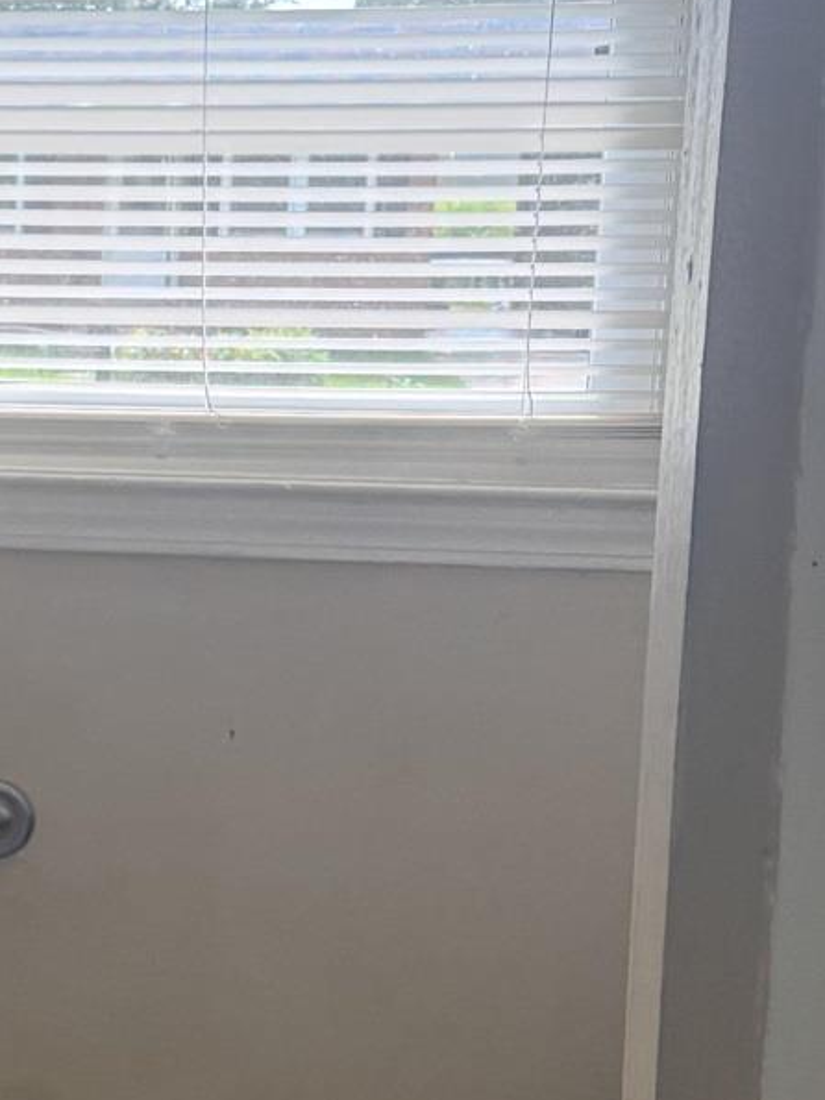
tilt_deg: -5.7
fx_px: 2956
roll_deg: -0.2
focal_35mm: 93
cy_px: 625
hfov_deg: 15.1
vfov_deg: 21.1
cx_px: -283
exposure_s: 1/120
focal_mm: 6.76
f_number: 1.78
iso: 125
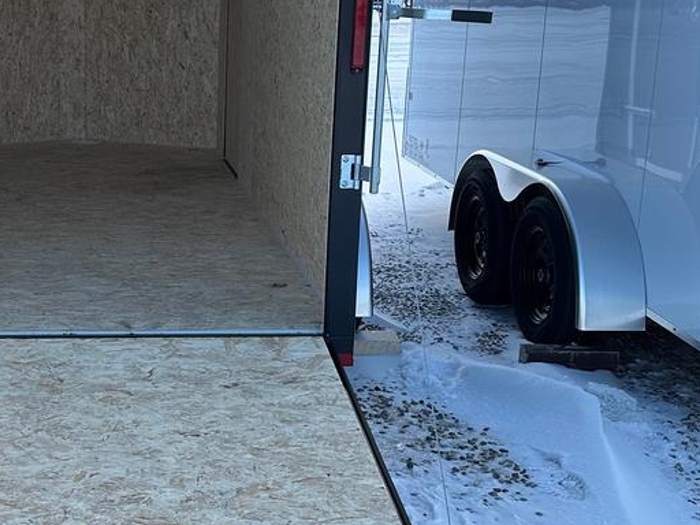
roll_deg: +0.7
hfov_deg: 31.0
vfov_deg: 24.4
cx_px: 94
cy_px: 258
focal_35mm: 60
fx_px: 1213
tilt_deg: -12.0
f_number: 1.78
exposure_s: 1/1812
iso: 80
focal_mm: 6.86
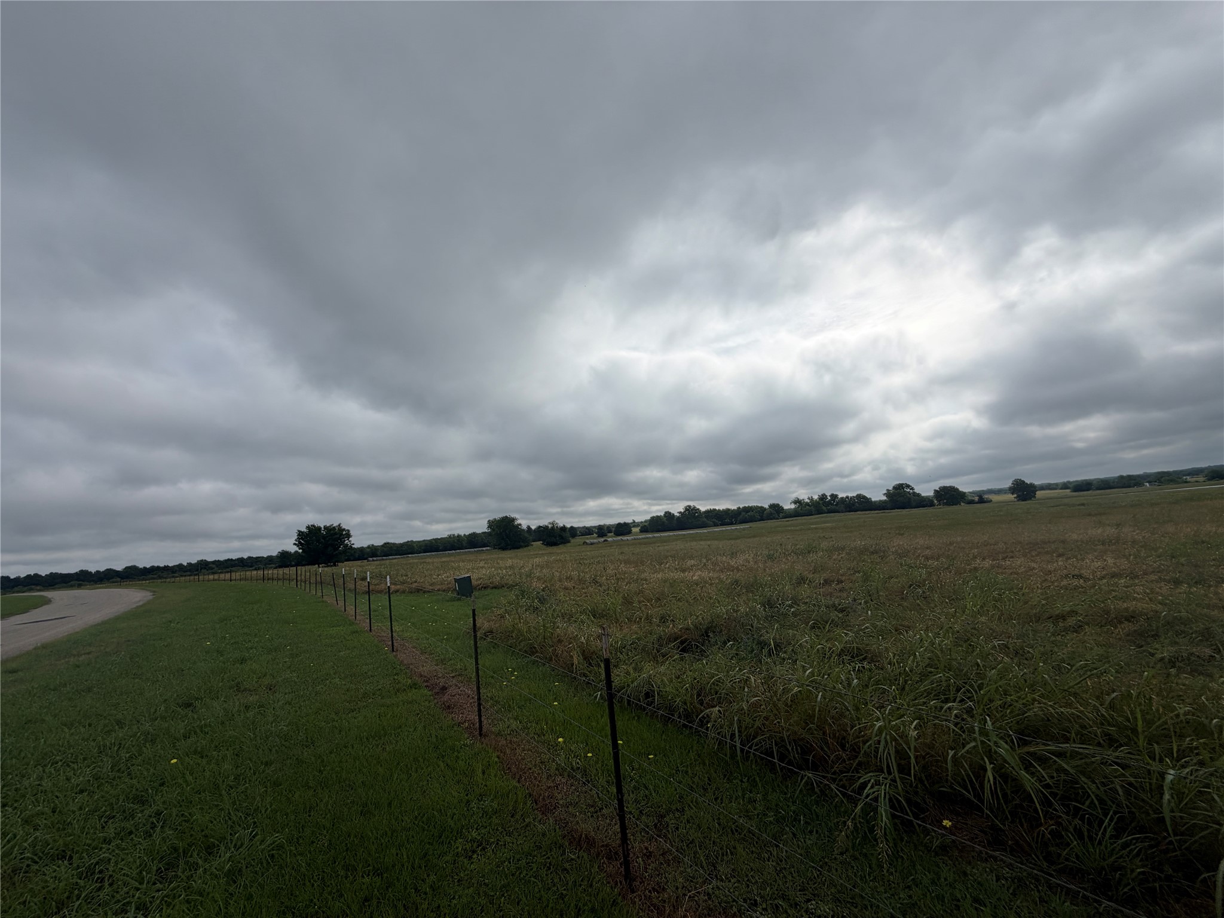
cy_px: 459
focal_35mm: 14
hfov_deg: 102.1
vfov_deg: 85.7
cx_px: 612
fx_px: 495
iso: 20
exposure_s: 1/1745
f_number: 2.2
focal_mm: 2.22
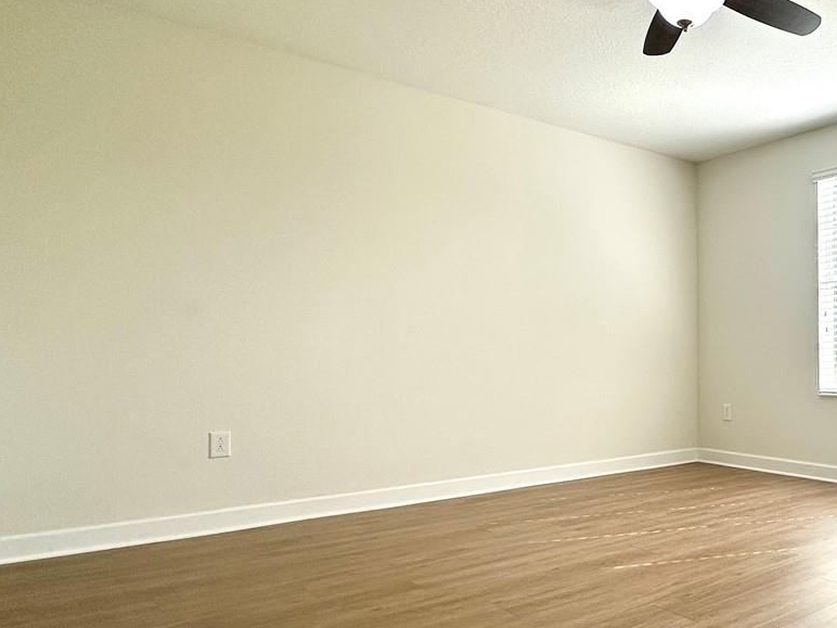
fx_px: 701
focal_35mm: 29
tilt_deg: +0.6
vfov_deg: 48.1
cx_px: 771
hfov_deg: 53.1
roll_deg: +0.3
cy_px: 350
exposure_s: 1/415
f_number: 2.2
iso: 40
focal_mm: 2.22
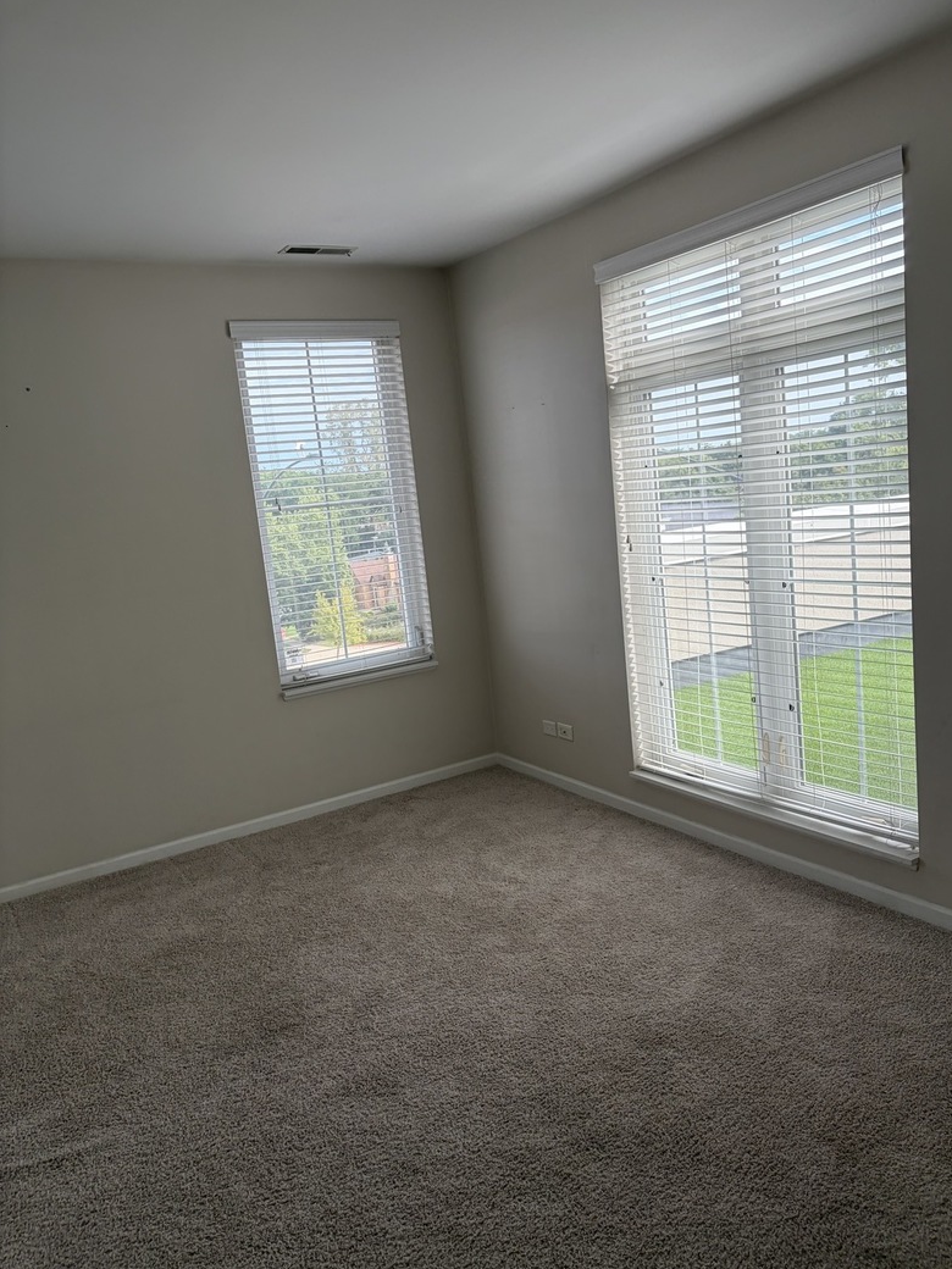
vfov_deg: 65.3
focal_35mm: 27
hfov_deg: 51.3
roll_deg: +5.4
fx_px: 990
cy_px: 644
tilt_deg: -8.2
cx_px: 493
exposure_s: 1/311
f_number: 1.6
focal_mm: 5.96
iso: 50
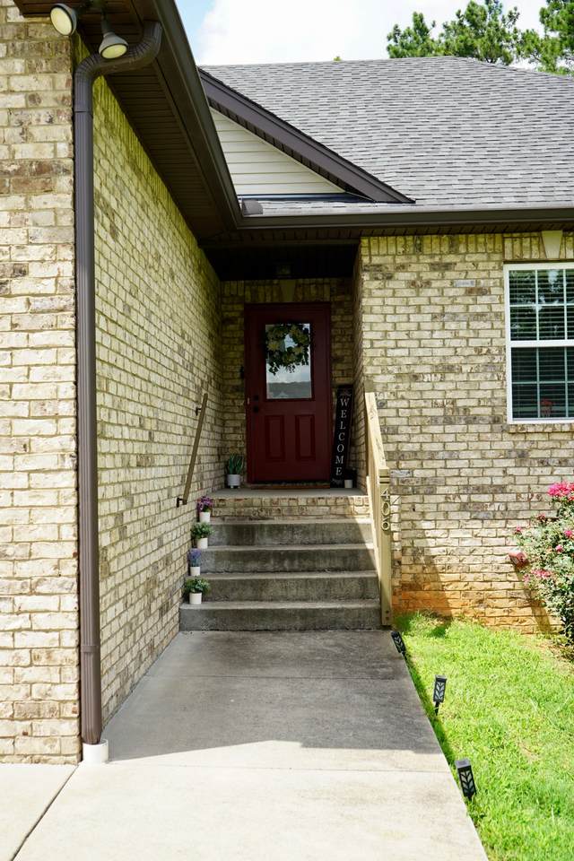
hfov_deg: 35.1
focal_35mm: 38
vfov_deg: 50.7
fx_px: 909
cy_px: 430
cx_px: 287
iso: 100
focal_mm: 38
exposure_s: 1/100
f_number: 8
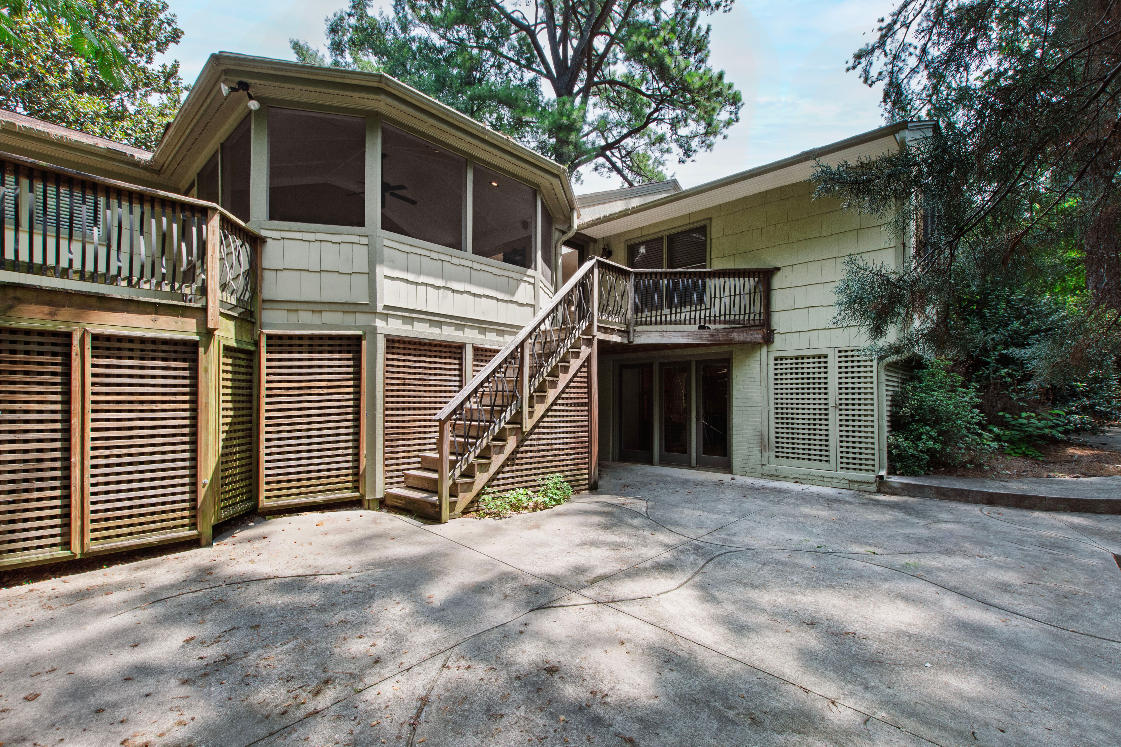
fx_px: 467
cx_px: 560
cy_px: 374
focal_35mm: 15
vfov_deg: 77.3
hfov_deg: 100.4
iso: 250
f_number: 8
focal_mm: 10
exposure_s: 1/80
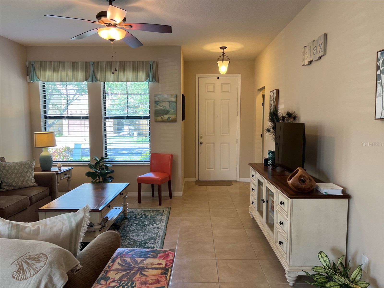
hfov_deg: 67.3
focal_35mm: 26
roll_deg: +0.5
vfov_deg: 53.1
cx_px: 192
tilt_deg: -5.5
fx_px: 288
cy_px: 144
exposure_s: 1/120
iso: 100
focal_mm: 5.7
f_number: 1.5
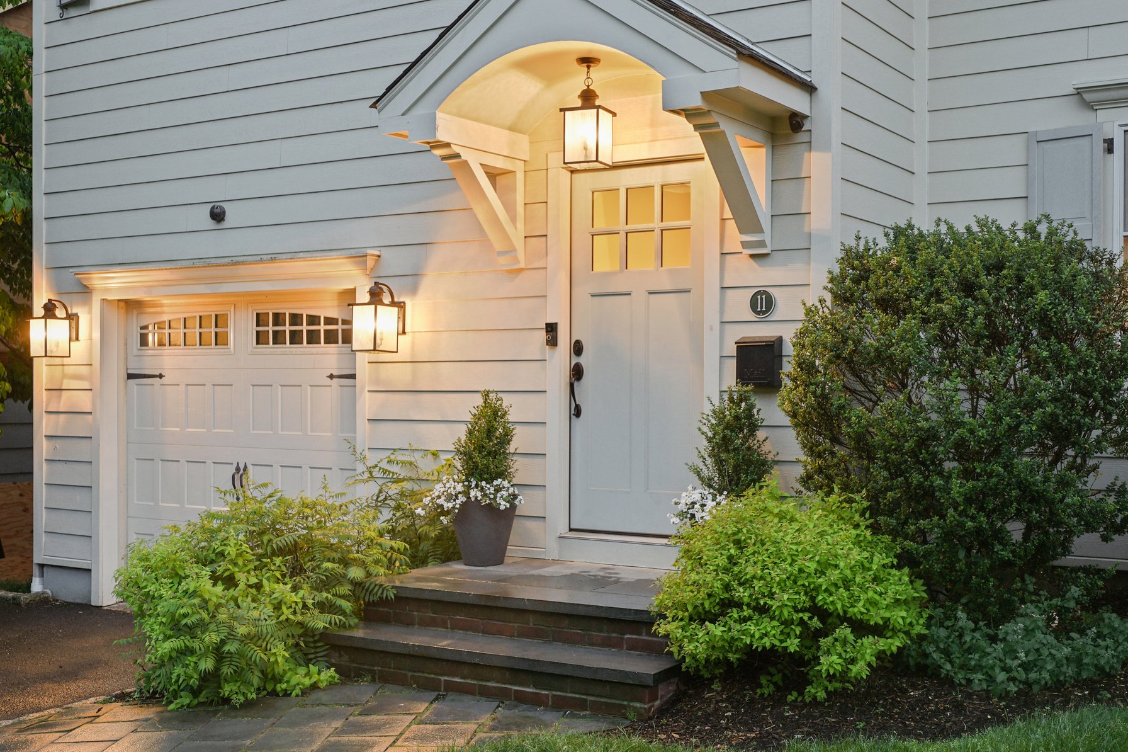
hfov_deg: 48.4
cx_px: 632
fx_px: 1253
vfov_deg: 33.4
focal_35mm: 40
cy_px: 343
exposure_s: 1/4
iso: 400
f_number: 4
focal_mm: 23.5
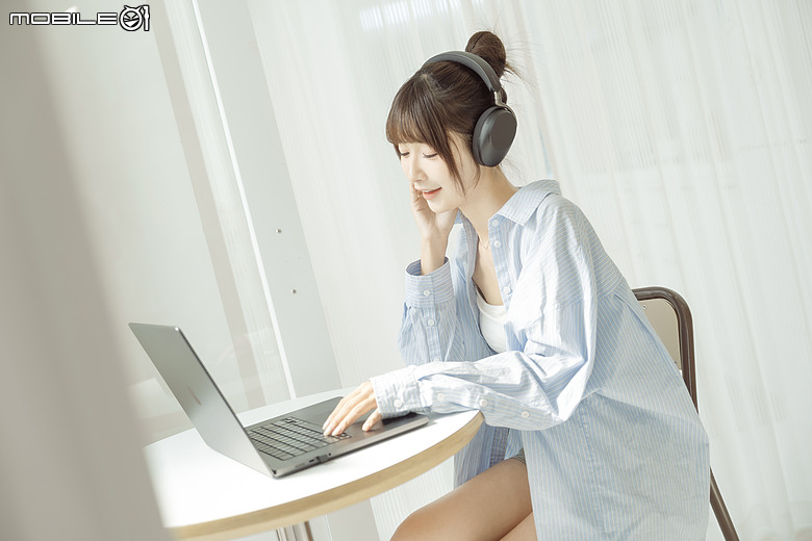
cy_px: 270
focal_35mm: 43
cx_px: 406
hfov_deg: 45.4
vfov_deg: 31.2
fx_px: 970
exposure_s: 1/160
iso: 100
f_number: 2.8
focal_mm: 43
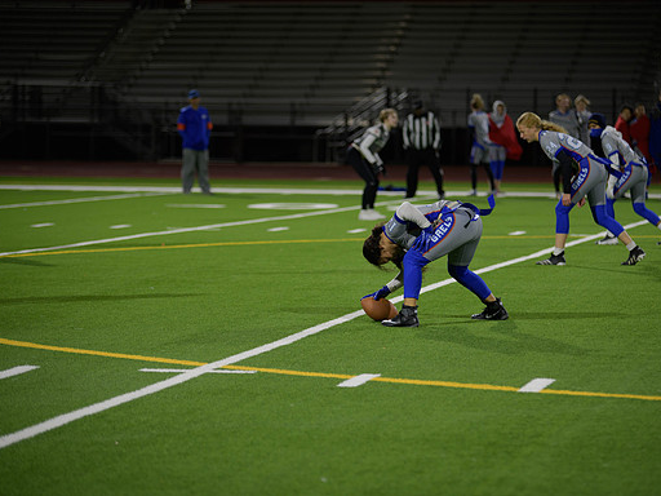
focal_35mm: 147
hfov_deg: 13.4
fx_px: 2807
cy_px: 247
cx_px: 365
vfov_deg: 10.1
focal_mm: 135
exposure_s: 1/200
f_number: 2.8
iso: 560
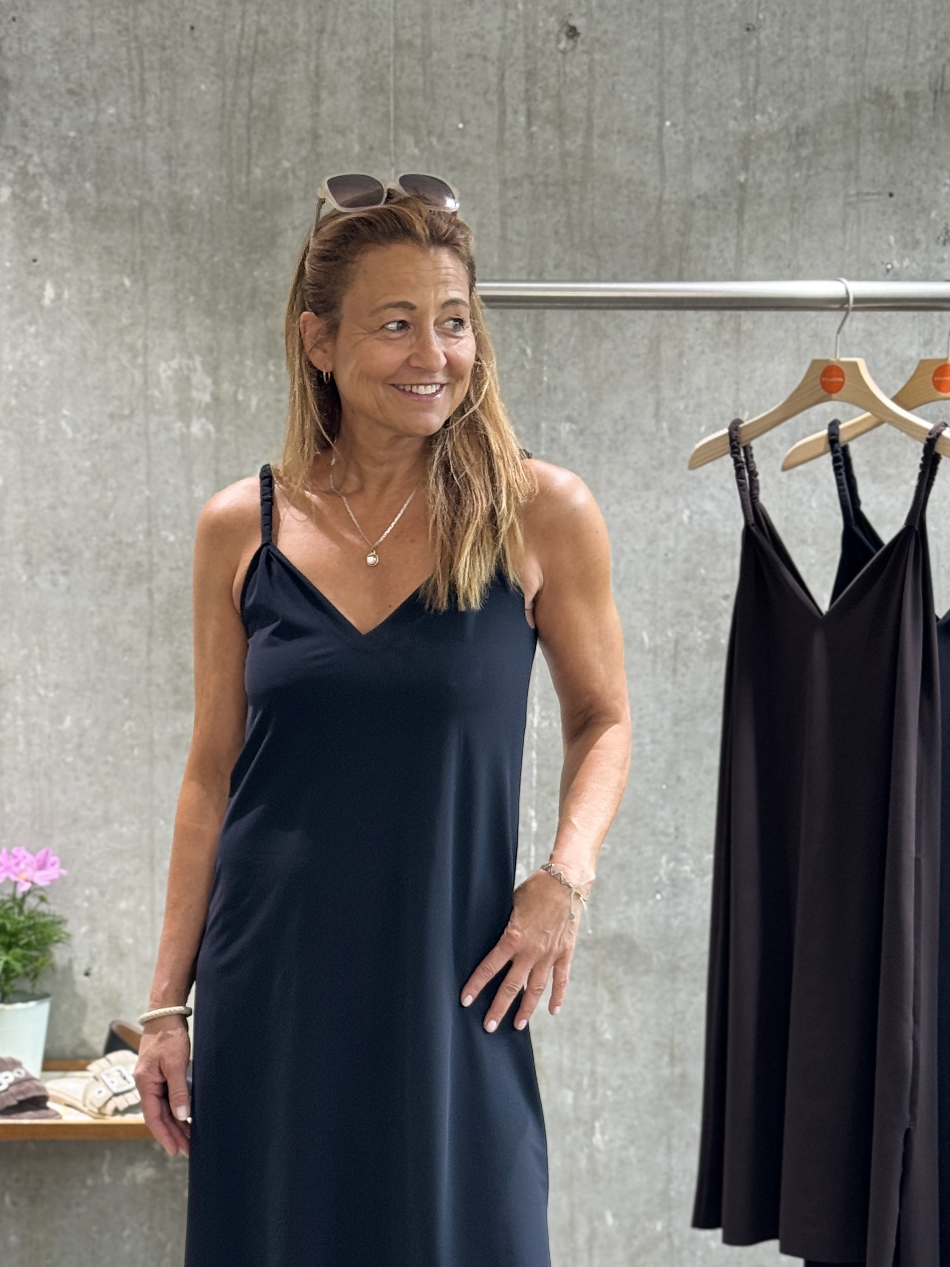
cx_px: 456
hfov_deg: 19.4
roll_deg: +0.5
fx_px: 2781
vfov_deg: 25.3
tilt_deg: -8.6
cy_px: 963
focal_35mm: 76
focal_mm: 6.76
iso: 80
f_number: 1.78
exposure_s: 1/50
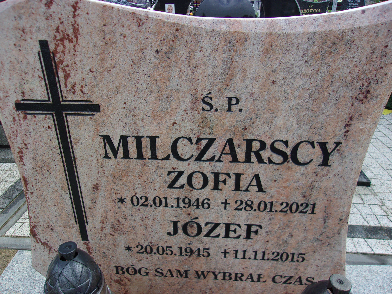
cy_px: 147
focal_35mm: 27
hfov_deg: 65.3
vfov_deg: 51.4
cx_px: 196
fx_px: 306
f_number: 3
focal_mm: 4.9
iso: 80
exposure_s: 1/280
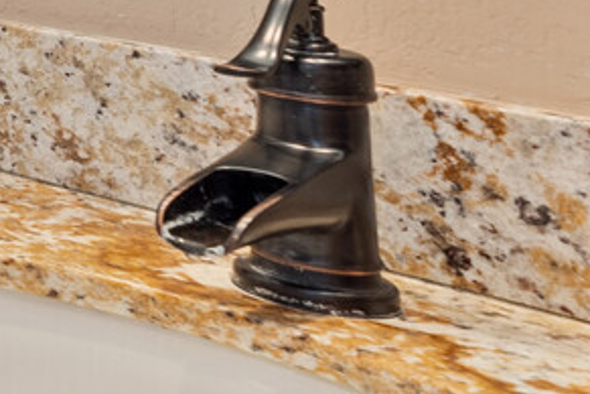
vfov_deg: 14.3
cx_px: -969
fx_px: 1442
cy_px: -229
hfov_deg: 13.3
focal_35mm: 88
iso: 320
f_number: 7.1
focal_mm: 16
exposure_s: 1/3
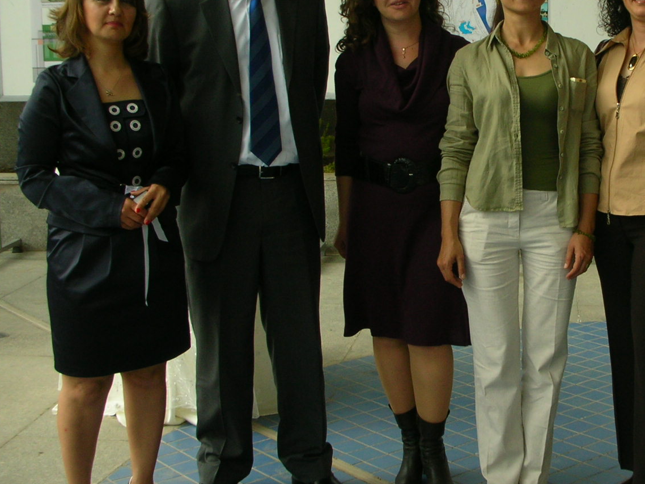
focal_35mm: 63
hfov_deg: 30.2
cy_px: 178
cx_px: 491
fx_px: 1174
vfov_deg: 23.2
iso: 50
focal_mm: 5.8
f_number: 8.5
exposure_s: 1/63.7
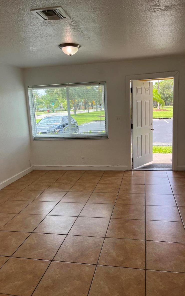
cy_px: 147
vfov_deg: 66.5
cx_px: 96
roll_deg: +1.0
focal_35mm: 28
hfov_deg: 44.5
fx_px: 226
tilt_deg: -10.9
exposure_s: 1/430
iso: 50
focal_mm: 5.1
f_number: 1.6
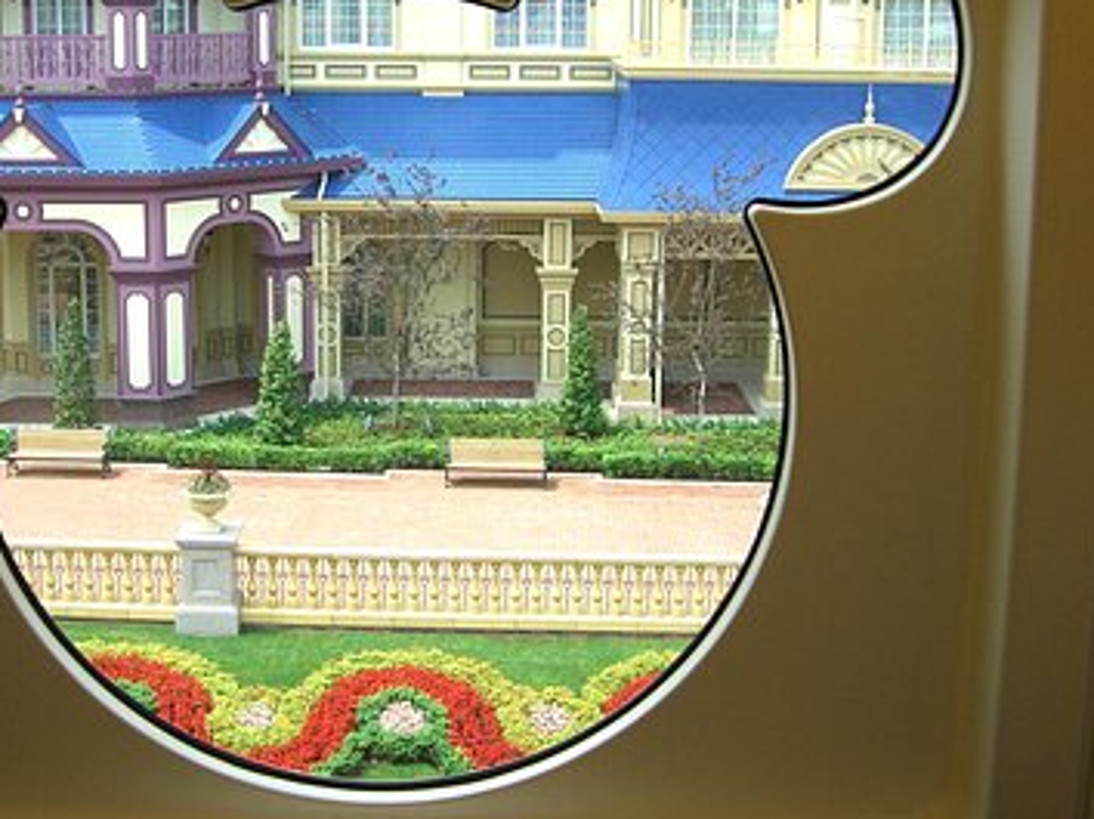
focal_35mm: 55
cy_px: 331
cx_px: 464
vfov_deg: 26.5
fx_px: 1737
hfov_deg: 34.9
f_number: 2.8
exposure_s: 1/200
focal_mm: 7.9
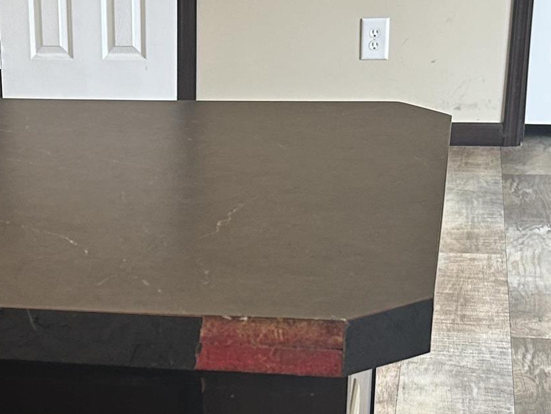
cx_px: 46
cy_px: 434
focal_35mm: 96
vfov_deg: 15.1
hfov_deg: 20.0
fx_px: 1528
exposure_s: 1/60
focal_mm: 5.7
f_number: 1.5
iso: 80
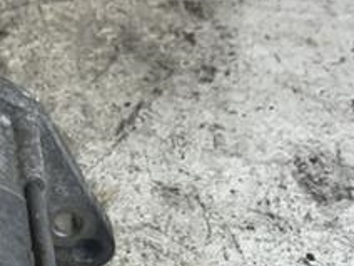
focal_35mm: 145
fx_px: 1483
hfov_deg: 13.2
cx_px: -94
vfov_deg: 10.1
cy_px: 288
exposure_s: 1/50
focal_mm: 6.86
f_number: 1.78
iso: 100
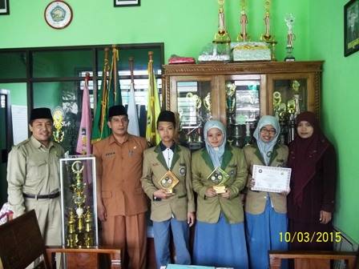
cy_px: 134
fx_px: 332
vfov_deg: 44.2
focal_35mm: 32
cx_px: 180
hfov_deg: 56.8
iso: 160
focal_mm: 5.7
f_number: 2.9
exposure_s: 1/30
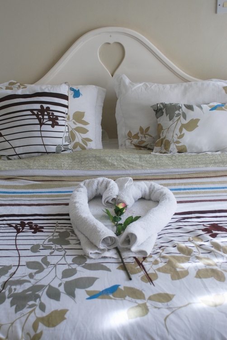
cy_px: 170
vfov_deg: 41.1
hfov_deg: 28.1
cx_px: 114
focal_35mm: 48
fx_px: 453
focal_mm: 32
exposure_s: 1/45
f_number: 4.2
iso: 200
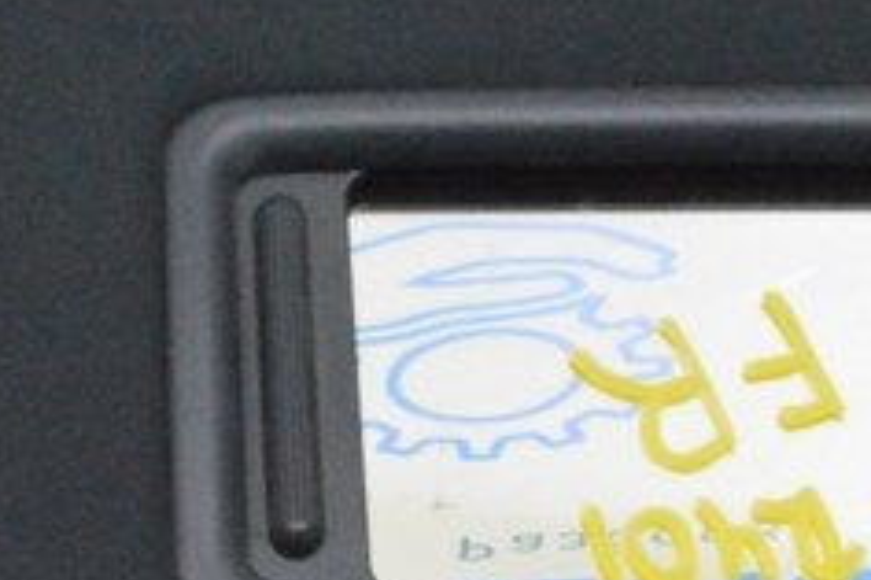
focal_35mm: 156
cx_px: -155
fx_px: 3772
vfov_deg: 8.8
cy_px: 94
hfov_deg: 12.9
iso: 6400
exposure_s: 1/20
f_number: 20
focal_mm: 24
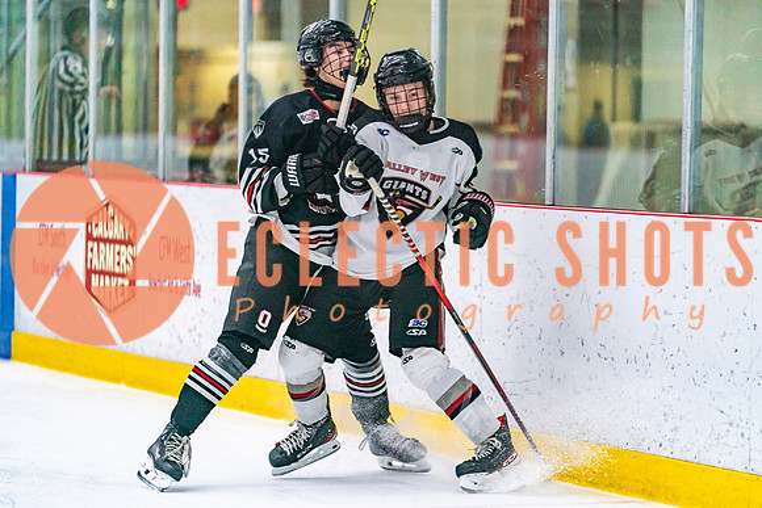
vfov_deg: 6.9
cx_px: 381
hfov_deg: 10.3
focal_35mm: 200
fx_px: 4234
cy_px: 254
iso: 3200
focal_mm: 200
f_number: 2.8
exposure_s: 1/1250
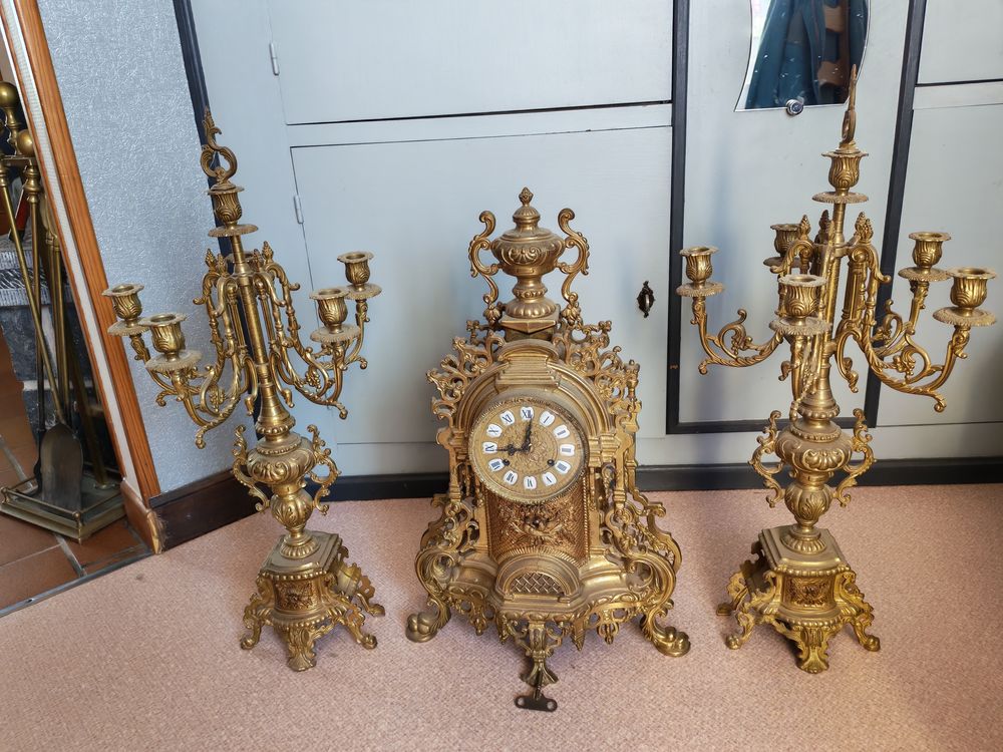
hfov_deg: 65.3
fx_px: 782
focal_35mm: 27
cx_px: 502
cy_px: 376
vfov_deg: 51.4
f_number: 1.9
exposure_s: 1/50
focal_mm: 6.12
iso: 1600
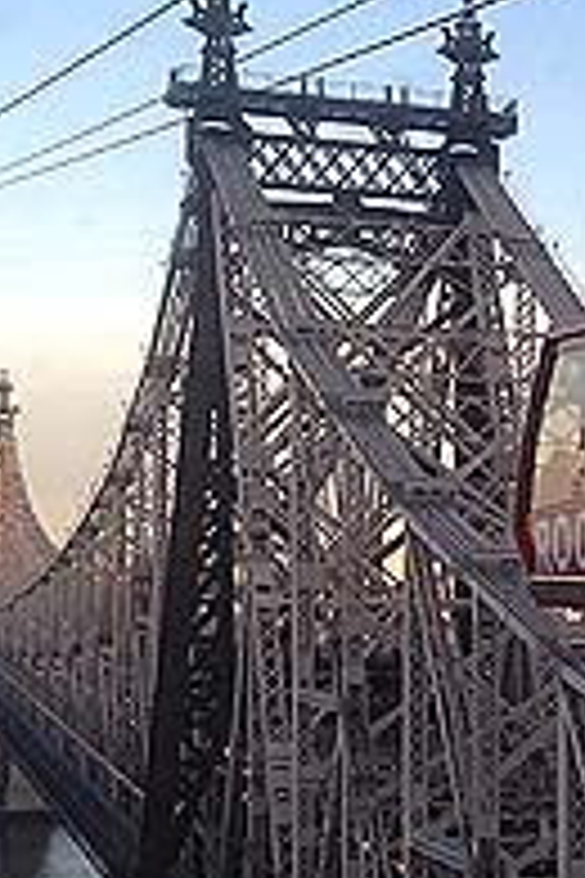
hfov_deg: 16.0
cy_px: 626
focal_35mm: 84
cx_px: 540
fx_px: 2047
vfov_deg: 24.0
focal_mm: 4.28
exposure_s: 1/141
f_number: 2.4
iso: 64
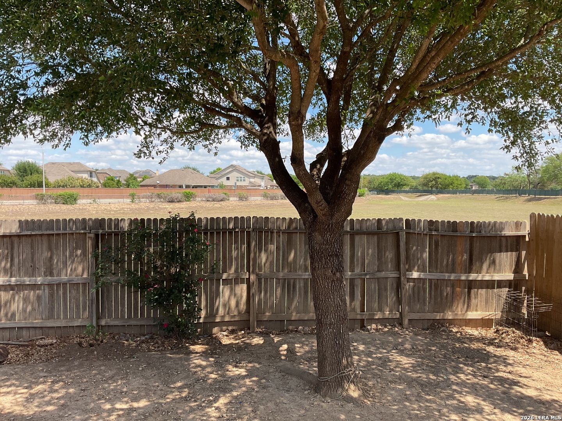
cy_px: 210
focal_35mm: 29
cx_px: 281
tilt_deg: -2.9
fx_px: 471
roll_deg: +0.4
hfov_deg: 61.7
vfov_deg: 48.2
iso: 16
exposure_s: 1/978
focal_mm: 3
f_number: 1.8
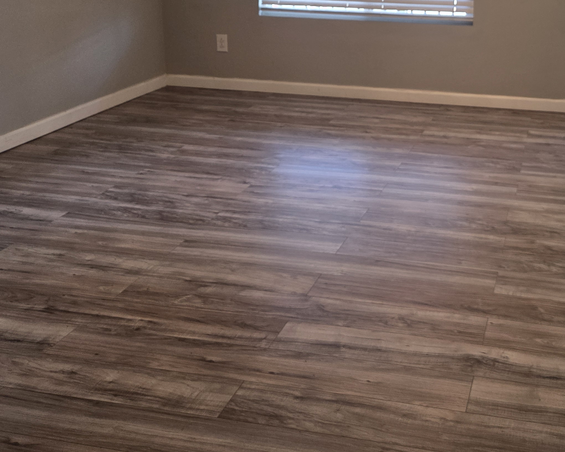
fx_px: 736
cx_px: 425
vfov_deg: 32.9
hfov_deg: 40.8
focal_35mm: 44
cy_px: 73
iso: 250
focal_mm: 5.4
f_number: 1.8
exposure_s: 1/120
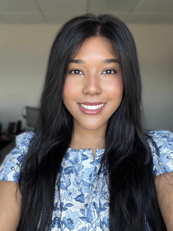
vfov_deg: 60.0
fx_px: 200
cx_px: 86
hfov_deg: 46.8
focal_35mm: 30
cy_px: 116
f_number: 1.9
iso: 80
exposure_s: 1/107
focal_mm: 2.71
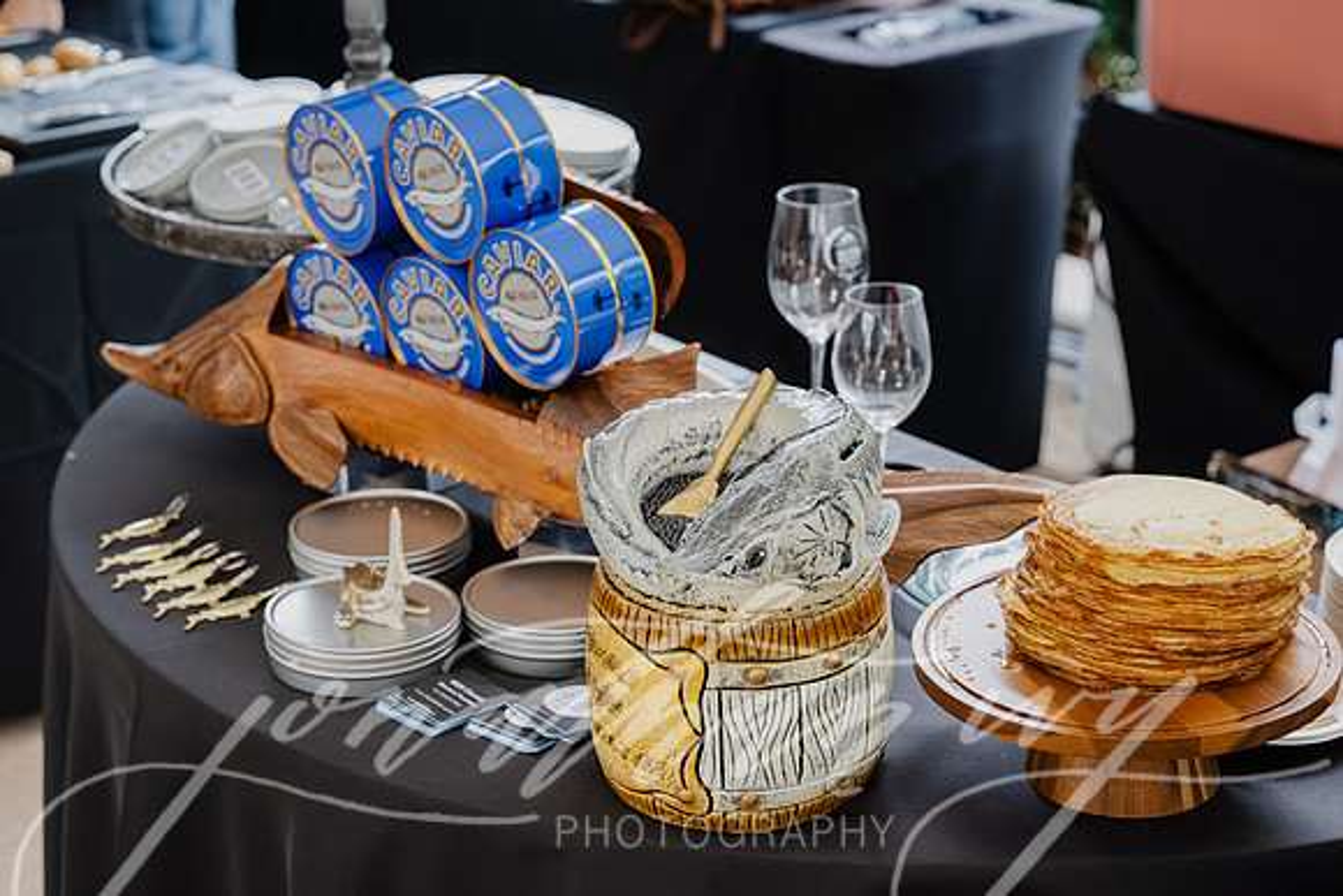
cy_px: 448
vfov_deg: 19.5
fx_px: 2612
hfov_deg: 28.8
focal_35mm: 70
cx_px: 672
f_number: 5.6
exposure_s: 1/320
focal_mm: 70
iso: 4000
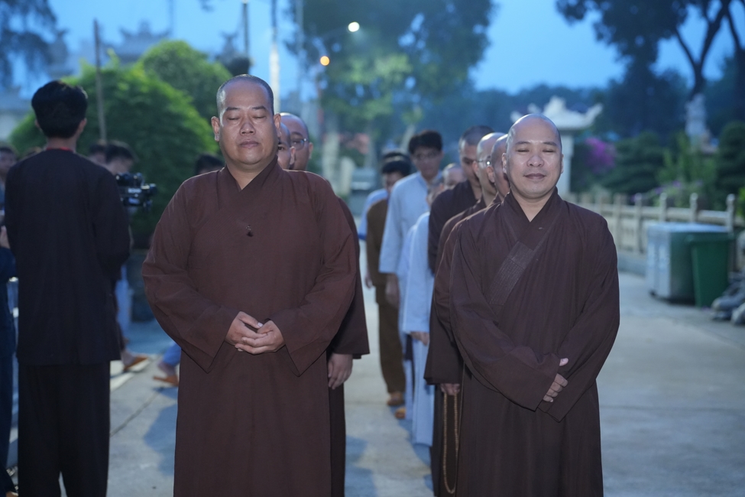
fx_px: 1448
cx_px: 372
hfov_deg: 28.8
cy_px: 248
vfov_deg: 19.5
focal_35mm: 70
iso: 5000
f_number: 2.8
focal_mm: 70
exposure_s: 1/100
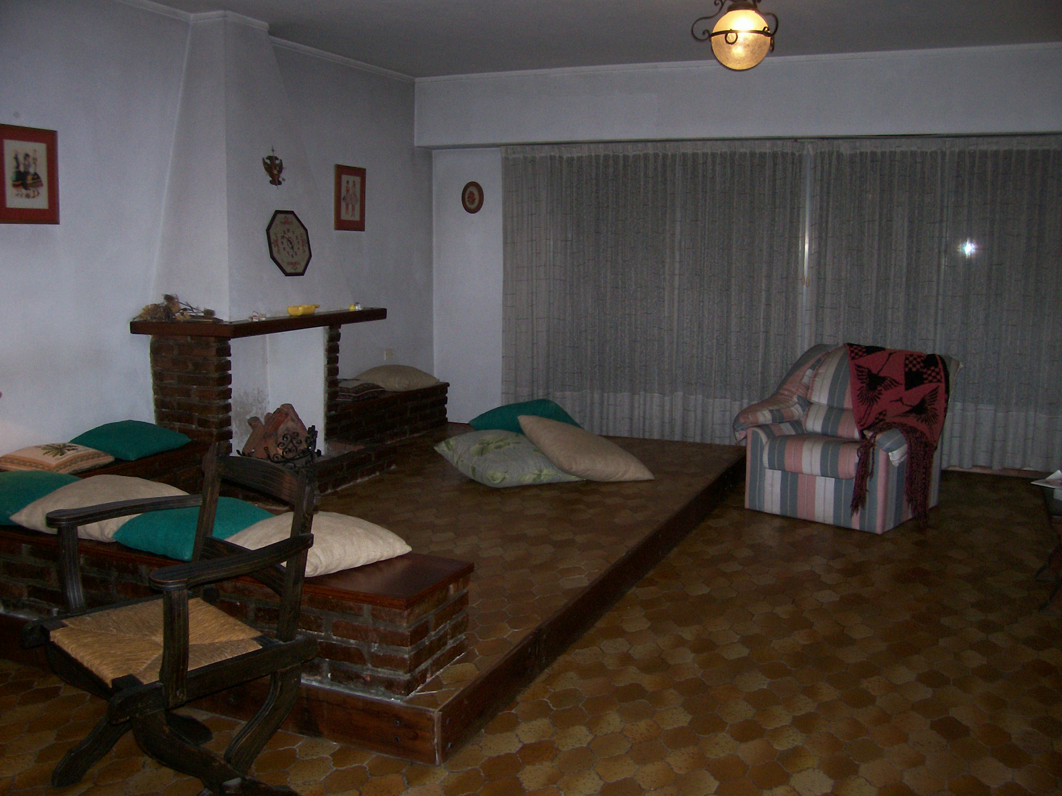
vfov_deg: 41.8
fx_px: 1043
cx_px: 531
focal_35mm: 34
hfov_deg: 54.0
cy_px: 398
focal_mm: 5.6
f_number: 2.7
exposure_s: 1/112
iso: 140
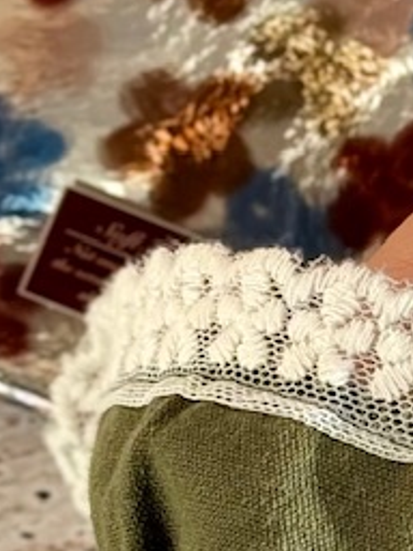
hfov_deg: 6.0
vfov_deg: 8.2
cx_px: 957
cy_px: 314
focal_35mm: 240
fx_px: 3818
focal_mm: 6.76
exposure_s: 1/2667
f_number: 1.78
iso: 80
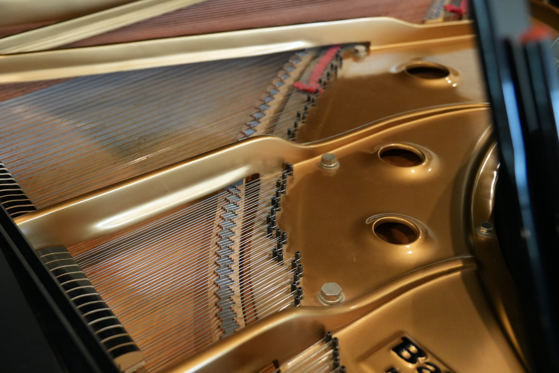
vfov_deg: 33.0
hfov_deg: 47.9
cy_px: 186
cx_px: 280
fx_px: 629
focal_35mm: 40
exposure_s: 1/160
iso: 2500
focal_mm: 27
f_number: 2.8
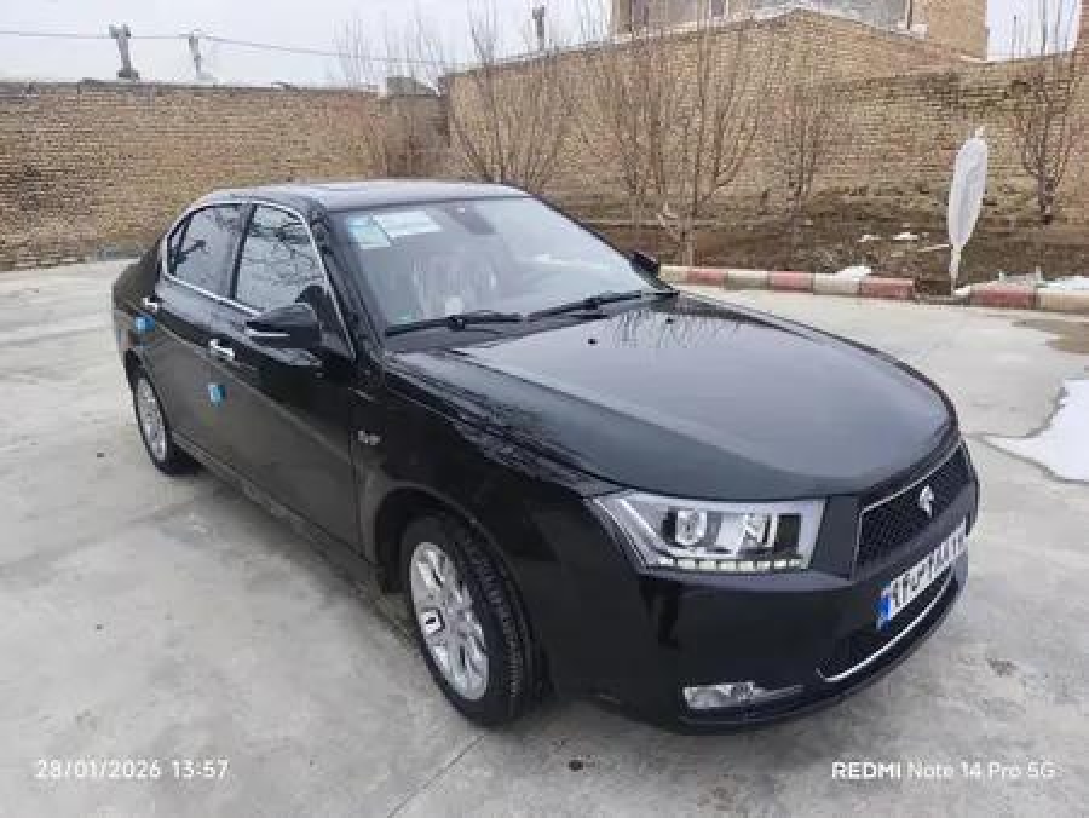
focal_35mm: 23
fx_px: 724
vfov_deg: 58.9
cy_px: 409
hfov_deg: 73.9
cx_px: 544
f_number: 1.65
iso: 50
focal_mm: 6.18
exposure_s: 1/398
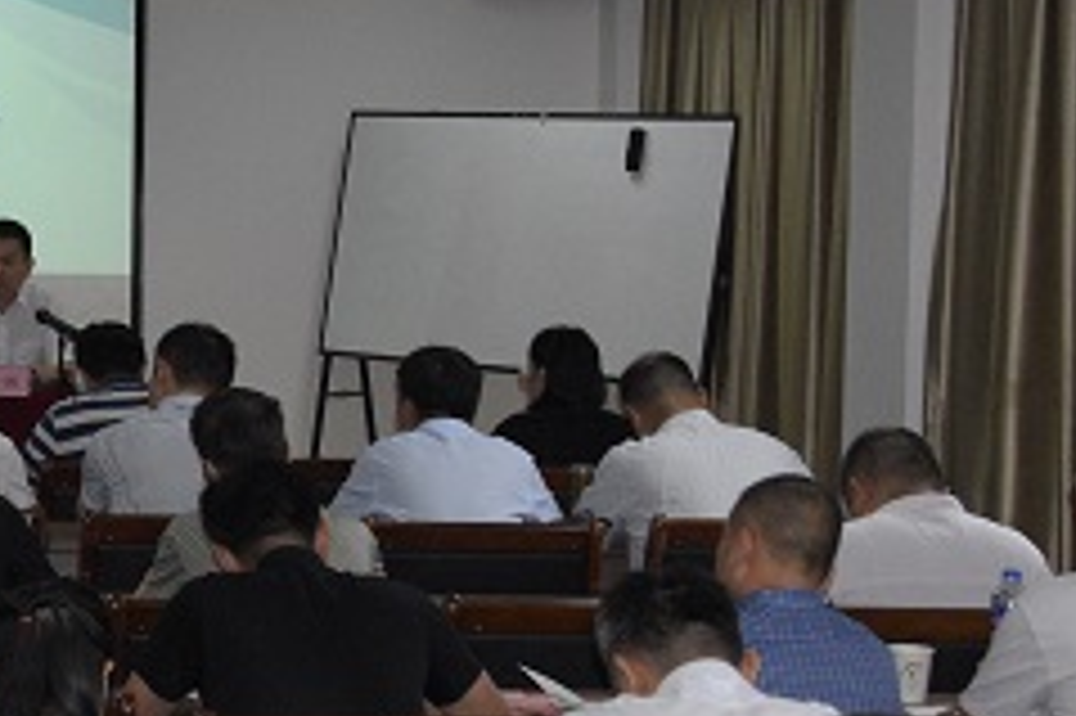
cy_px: 347
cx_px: -315
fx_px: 3375
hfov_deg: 17.1
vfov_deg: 12.1
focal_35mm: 113
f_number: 6.3
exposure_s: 1/125
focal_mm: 24
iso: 2000
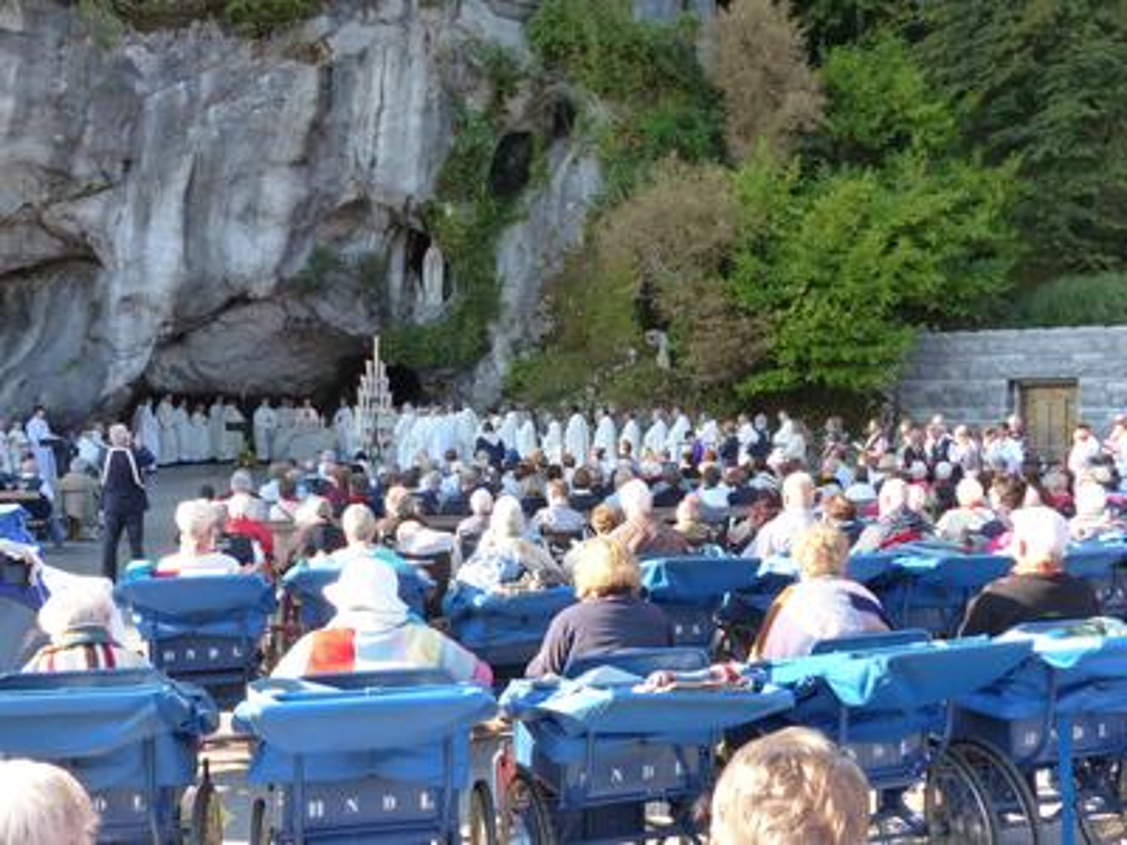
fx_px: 1107
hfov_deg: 54.0
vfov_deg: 41.8
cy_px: 422
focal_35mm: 34
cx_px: 564
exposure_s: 1/125
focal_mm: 6.2
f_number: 4
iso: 160
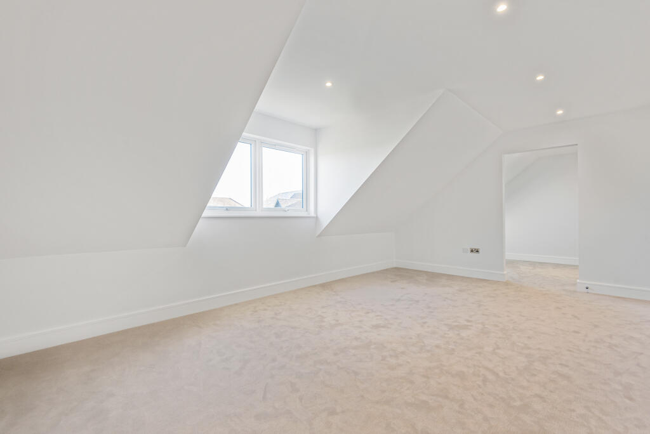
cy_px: 217
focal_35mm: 16
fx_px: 289
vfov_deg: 73.8
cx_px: 325
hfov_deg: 96.7
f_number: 8
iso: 800
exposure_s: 1/80
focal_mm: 16
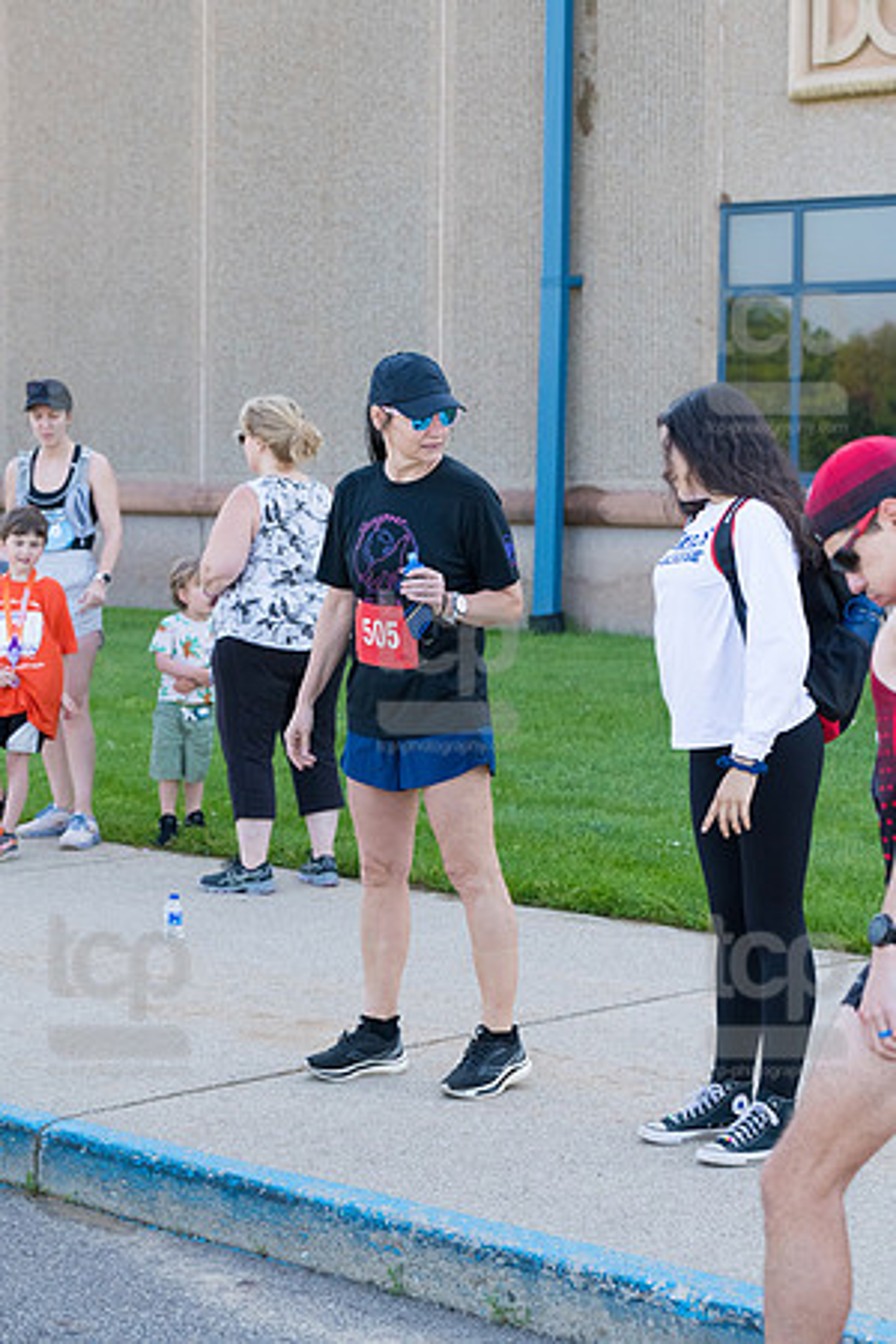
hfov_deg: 15.2
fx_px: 3360
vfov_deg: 22.6
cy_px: 672
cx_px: 448
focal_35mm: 90
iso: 2500
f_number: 5.6
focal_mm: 90
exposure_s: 1/1600
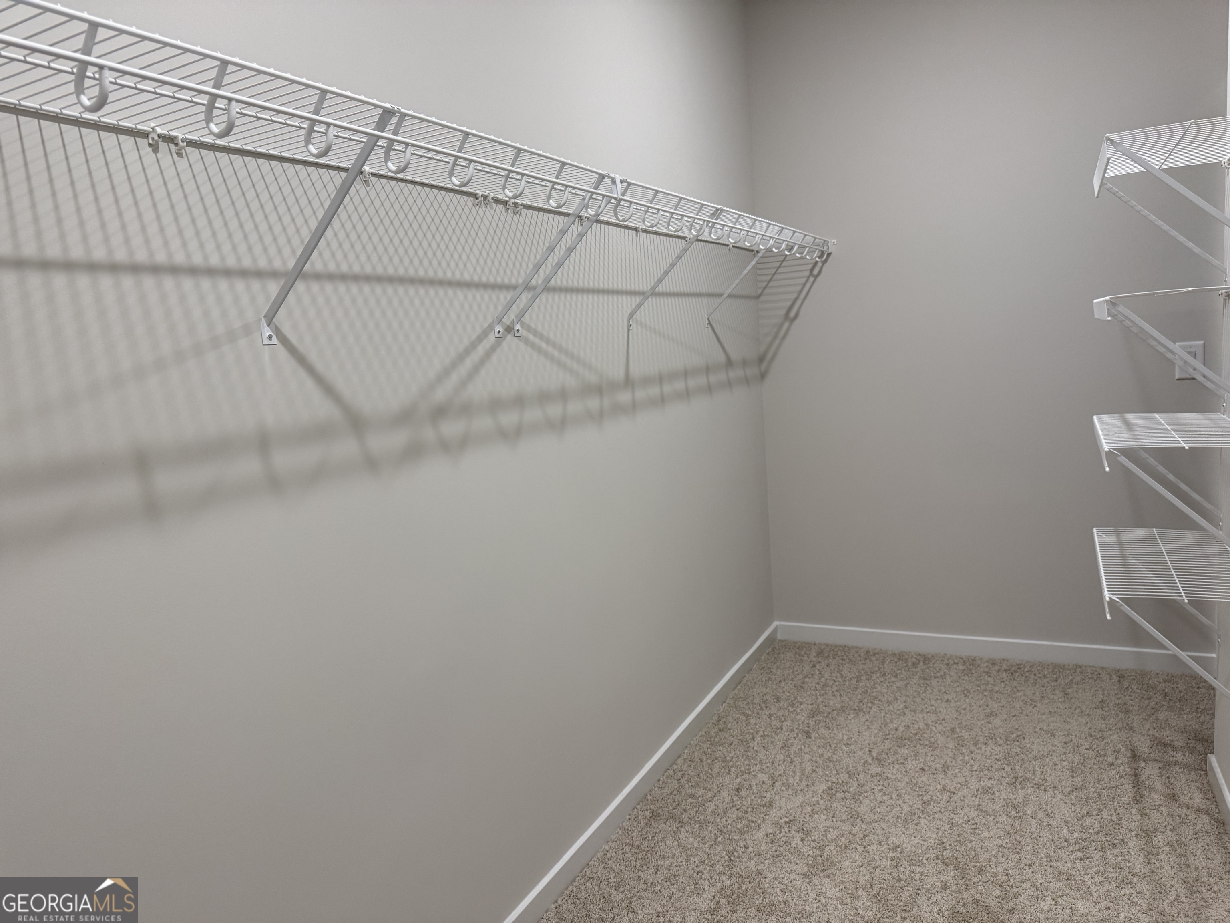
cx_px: 615
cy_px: 462
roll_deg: +4.6
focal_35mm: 24
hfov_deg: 71.6
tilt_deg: -6.9
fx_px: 853
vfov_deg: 56.8
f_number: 1.78
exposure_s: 1/120
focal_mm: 6.76
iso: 200
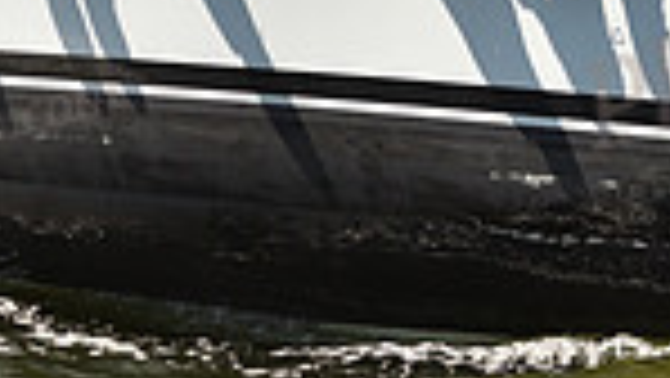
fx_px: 5066
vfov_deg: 4.3
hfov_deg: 7.6
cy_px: -137
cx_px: 355
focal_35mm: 285
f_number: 3.5
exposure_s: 1/1000
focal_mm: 70
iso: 250
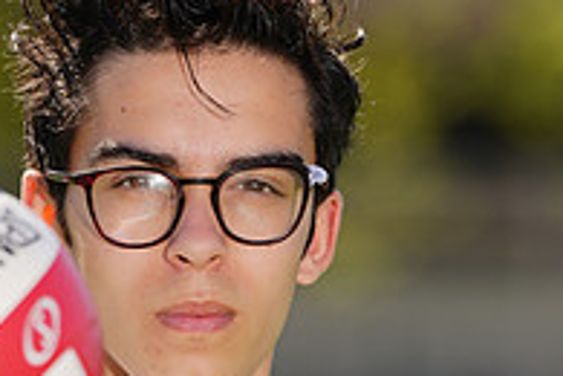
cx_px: 56
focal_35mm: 1056
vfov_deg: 1.3
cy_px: 471
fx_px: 16513
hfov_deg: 2.0
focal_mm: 355
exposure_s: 1/200
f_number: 7.1
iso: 64
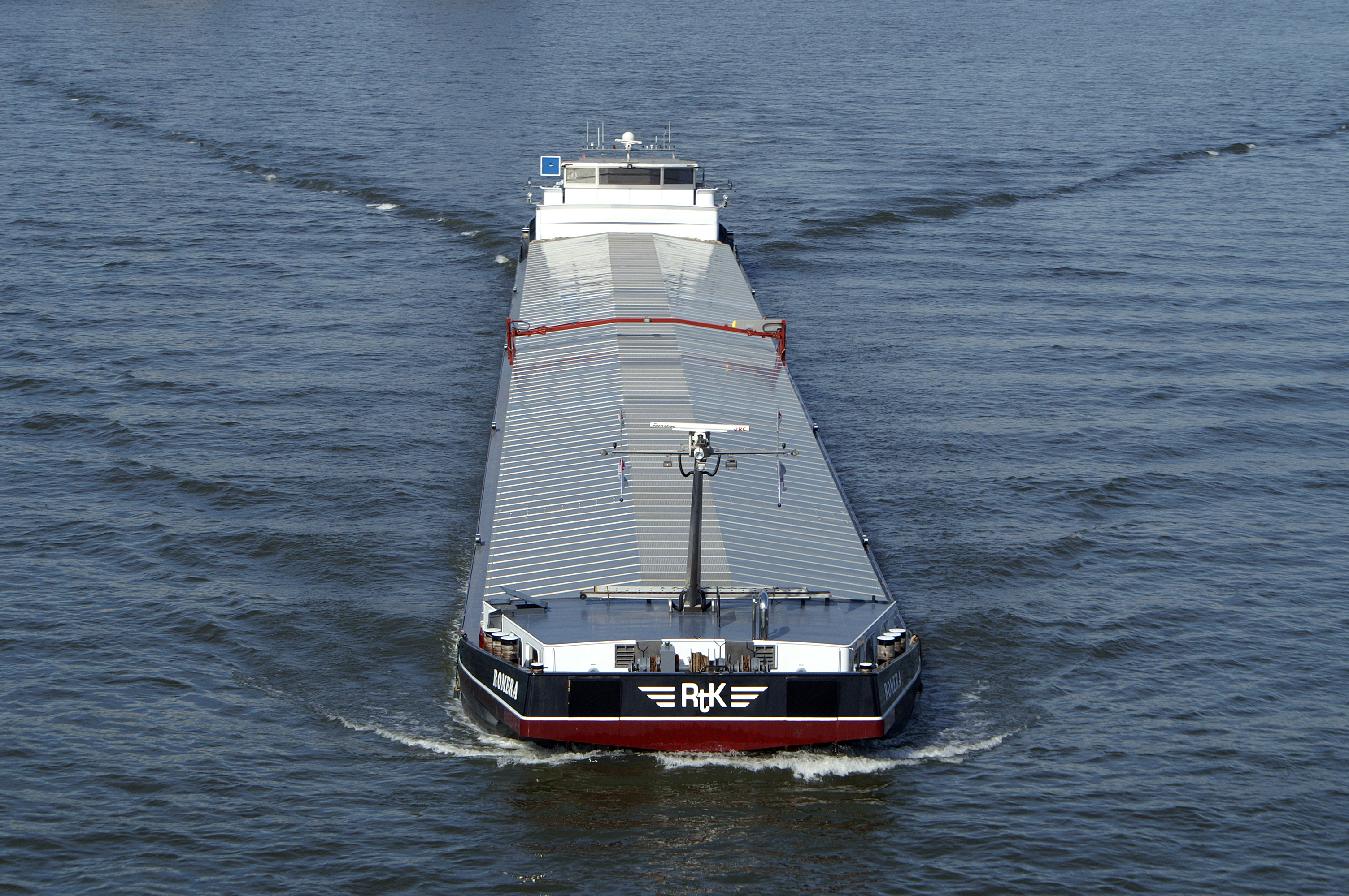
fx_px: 3931
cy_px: 448
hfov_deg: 19.5
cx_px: 674
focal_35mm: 105
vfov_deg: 13.0
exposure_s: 1/250
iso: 100
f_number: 11
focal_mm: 70
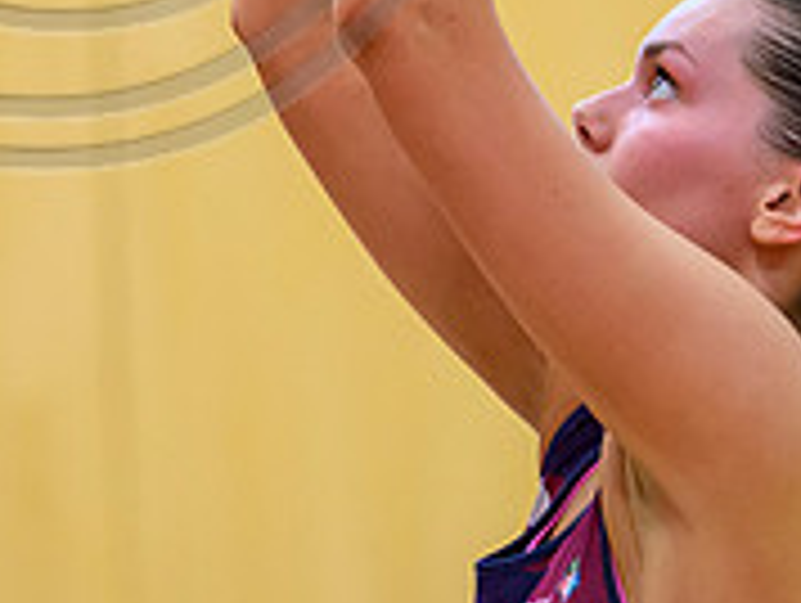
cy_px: -665
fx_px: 15432
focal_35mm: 666
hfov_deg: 3.0
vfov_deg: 2.2
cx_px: 299
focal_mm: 140
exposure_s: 1/800
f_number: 3.2
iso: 4000
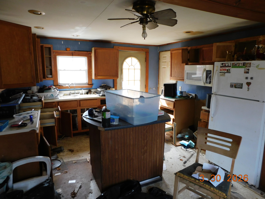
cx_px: 132
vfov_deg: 58.9
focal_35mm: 23
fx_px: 176
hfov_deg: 73.9
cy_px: 100
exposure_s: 1/50
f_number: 3
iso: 125
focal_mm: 4
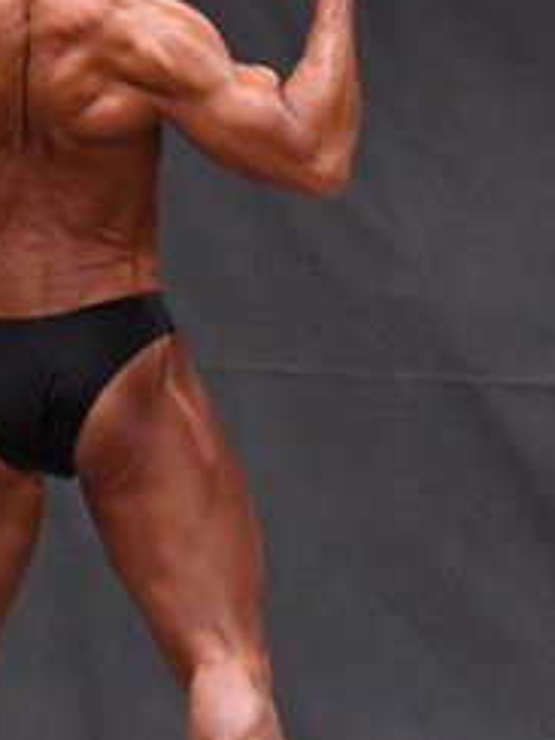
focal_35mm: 687
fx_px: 14686
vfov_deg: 2.9
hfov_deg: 2.2
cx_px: 41
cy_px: 403
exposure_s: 1/400
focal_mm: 150
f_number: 5.6
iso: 6400
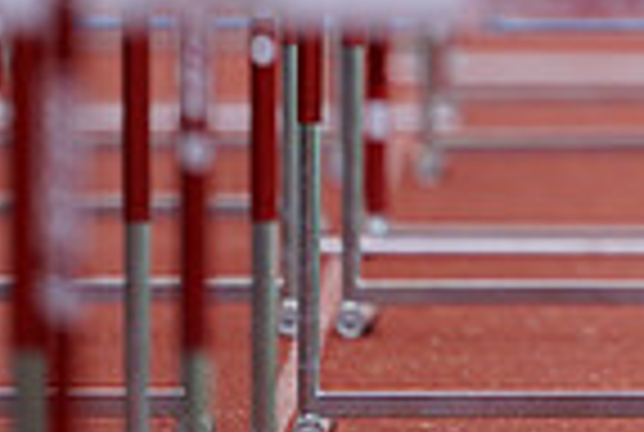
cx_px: 946
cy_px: -344
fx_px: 43542
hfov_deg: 0.8
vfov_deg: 0.6
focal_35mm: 2429
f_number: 4
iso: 800
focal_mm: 600
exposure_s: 1/1600
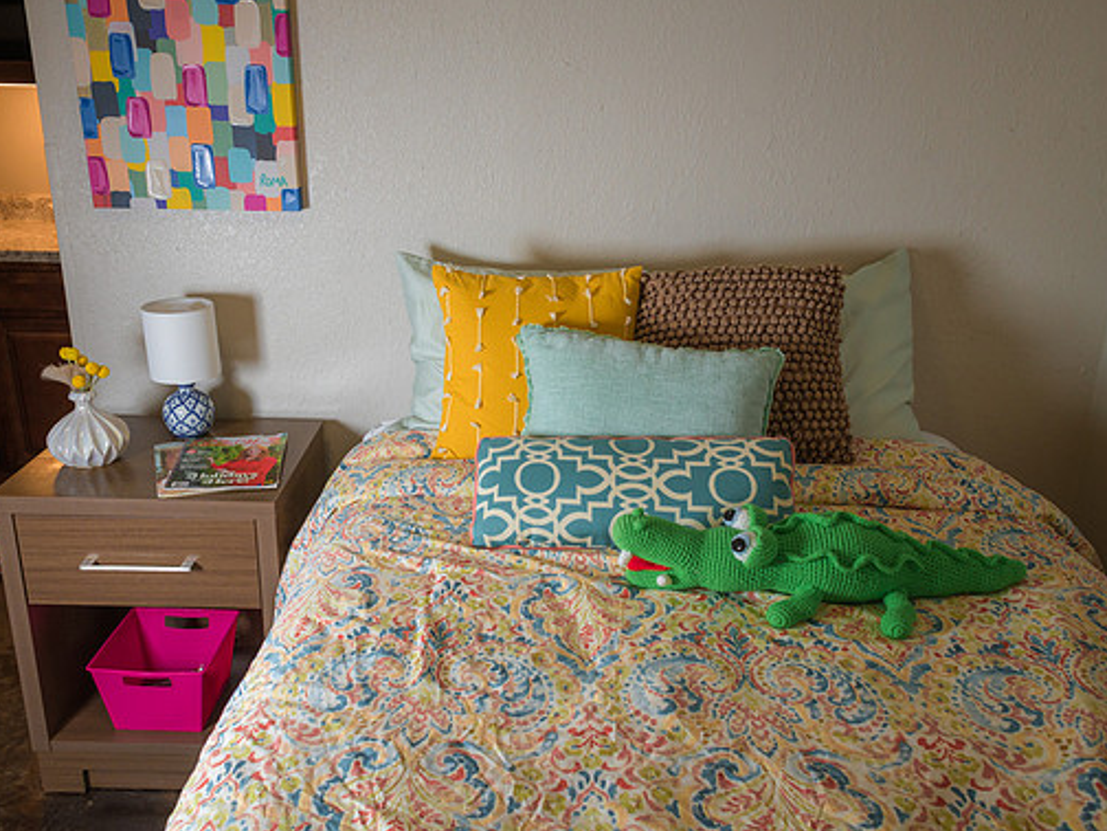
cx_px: 521
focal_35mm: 31
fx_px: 991
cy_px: 417
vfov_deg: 45.4
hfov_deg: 58.3
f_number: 8
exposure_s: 1/160
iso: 1000
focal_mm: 28
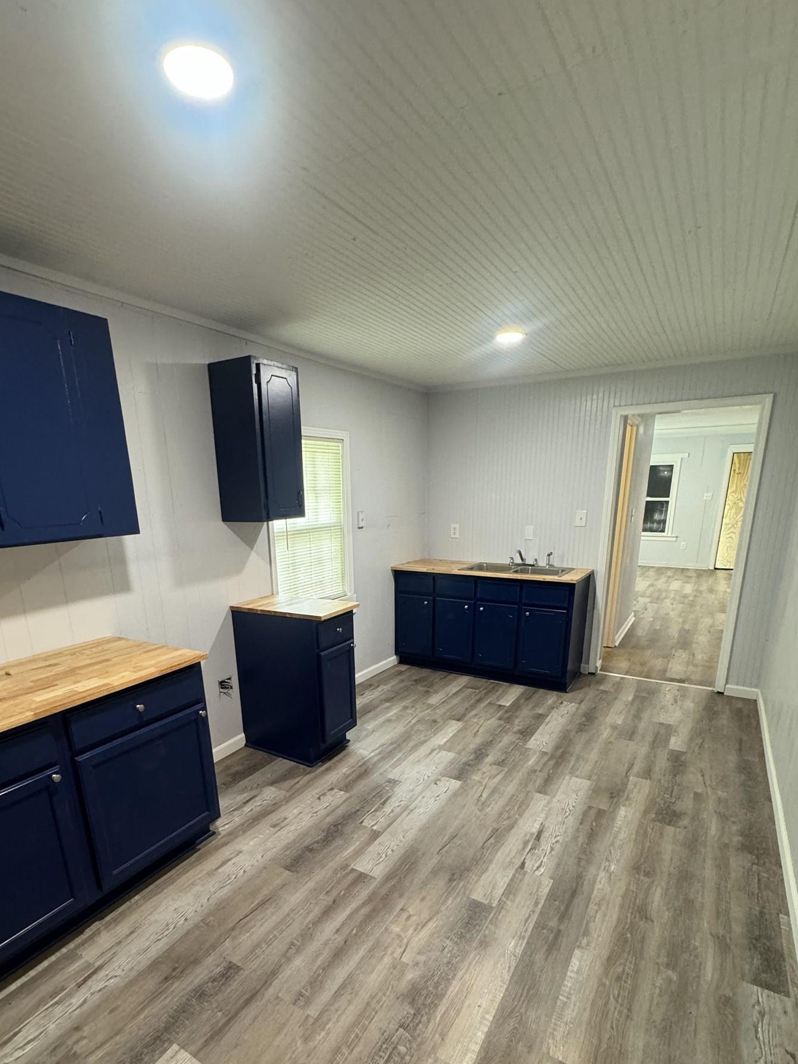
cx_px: 362
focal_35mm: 18
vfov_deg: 86.5
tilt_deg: -16.2
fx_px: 553
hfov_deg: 71.4
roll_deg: +1.7
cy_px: 647
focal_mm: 2.22
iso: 320
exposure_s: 1/60
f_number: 2.2
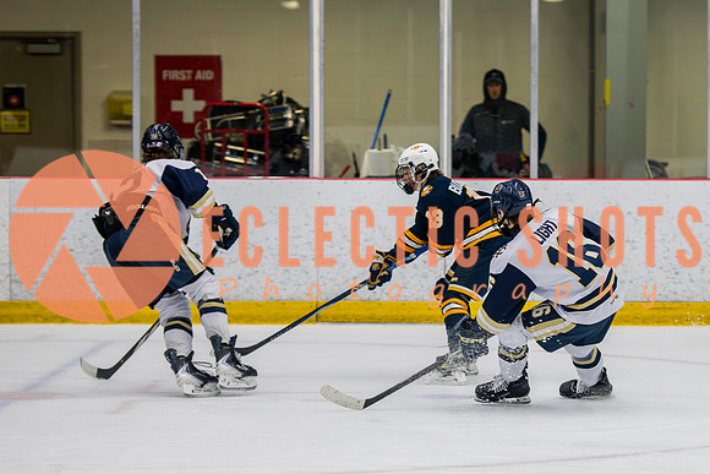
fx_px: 3775
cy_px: 261
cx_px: 523
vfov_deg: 7.2
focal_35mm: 191
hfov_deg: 10.7
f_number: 3.2
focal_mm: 112
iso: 2000
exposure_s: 1/640
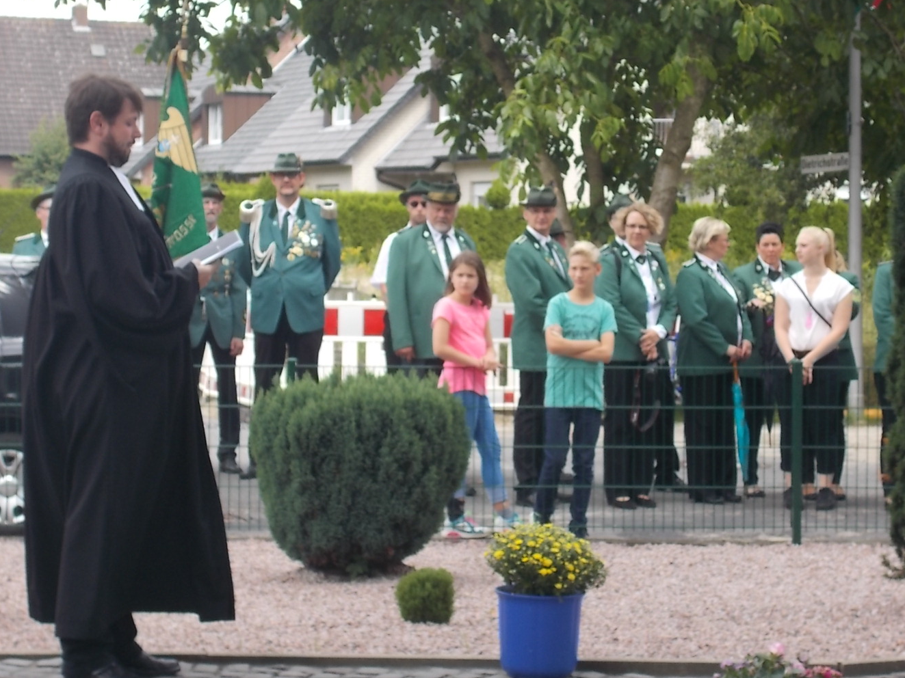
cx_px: 467
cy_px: 324
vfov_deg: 14.2
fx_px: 2719
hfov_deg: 18.9
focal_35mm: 104
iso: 80
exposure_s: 1/100
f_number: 6.3
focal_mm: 15.4
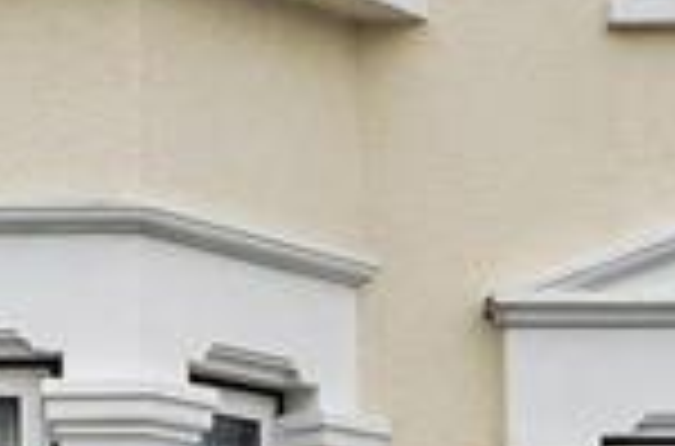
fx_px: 2494
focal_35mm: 133
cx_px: -112
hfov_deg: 14.9
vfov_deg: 10.2
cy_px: 311
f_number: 6.3
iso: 200
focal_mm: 13
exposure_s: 1/100
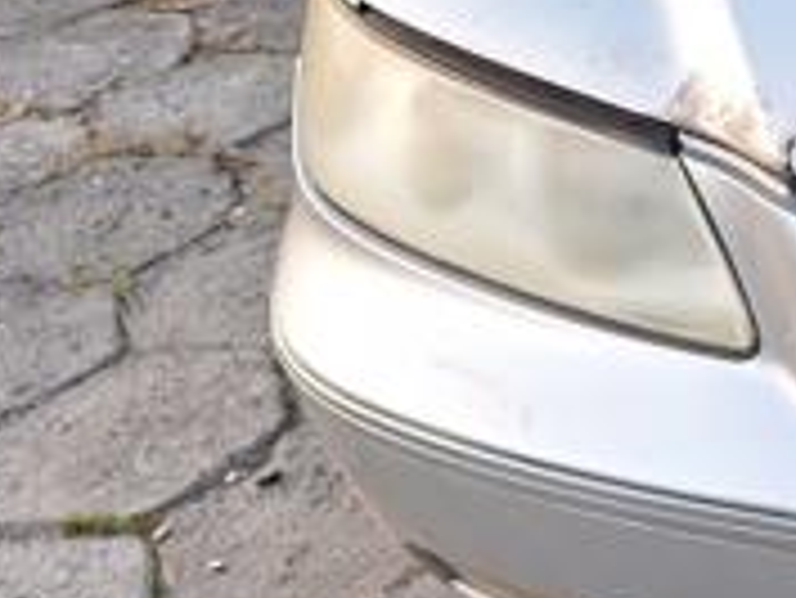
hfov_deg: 19.7
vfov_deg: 17.0
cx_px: 1264
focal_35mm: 83
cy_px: -135
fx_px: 1910
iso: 50
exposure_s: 1/120
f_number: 1.8
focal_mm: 5.54
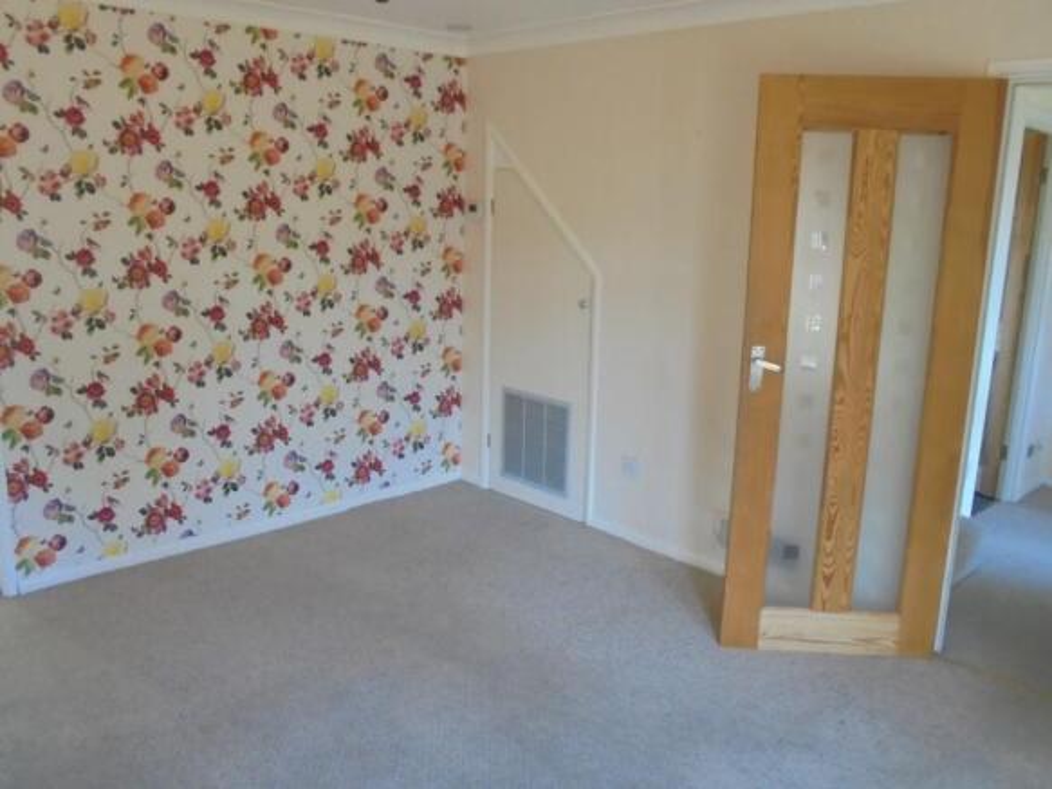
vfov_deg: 48.2
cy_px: 394
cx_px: 526
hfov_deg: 61.7
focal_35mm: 29
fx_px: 881
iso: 320
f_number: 3.7
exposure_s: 1/30
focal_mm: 5.3
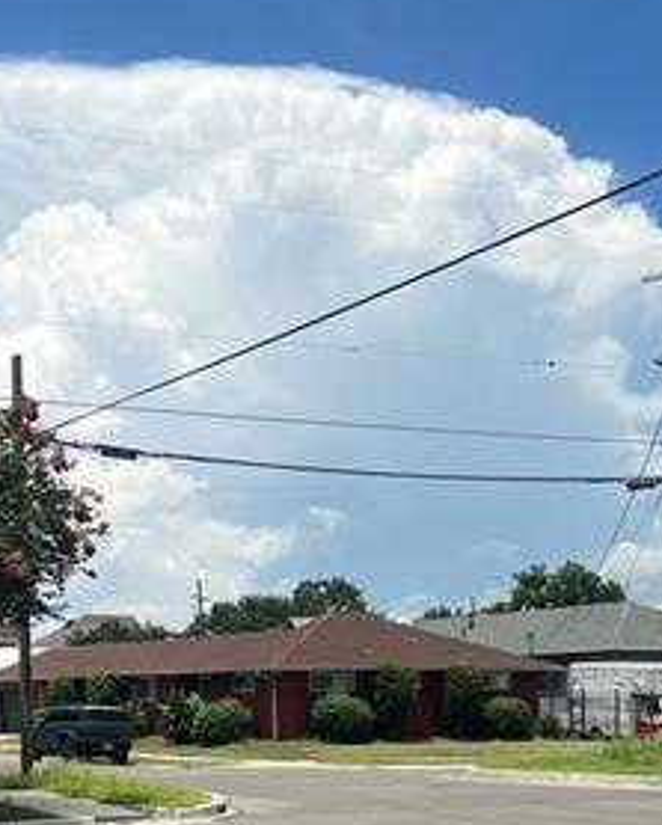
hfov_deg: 21.9
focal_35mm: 70
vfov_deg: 25.5
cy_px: 858
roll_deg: +0.7
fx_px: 1712
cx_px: 306
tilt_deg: -4.3
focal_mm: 5.7
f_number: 1.5
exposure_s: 1/6211
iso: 50
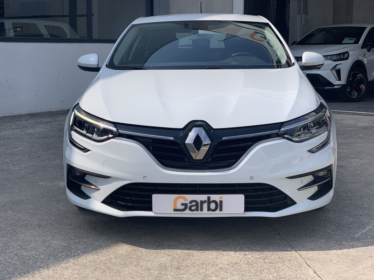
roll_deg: -0.6
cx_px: 187
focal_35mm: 52
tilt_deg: -7.6
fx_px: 562
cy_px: 140
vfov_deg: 28.0
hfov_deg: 36.8
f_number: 2.4
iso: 16
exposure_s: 1/2179
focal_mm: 6
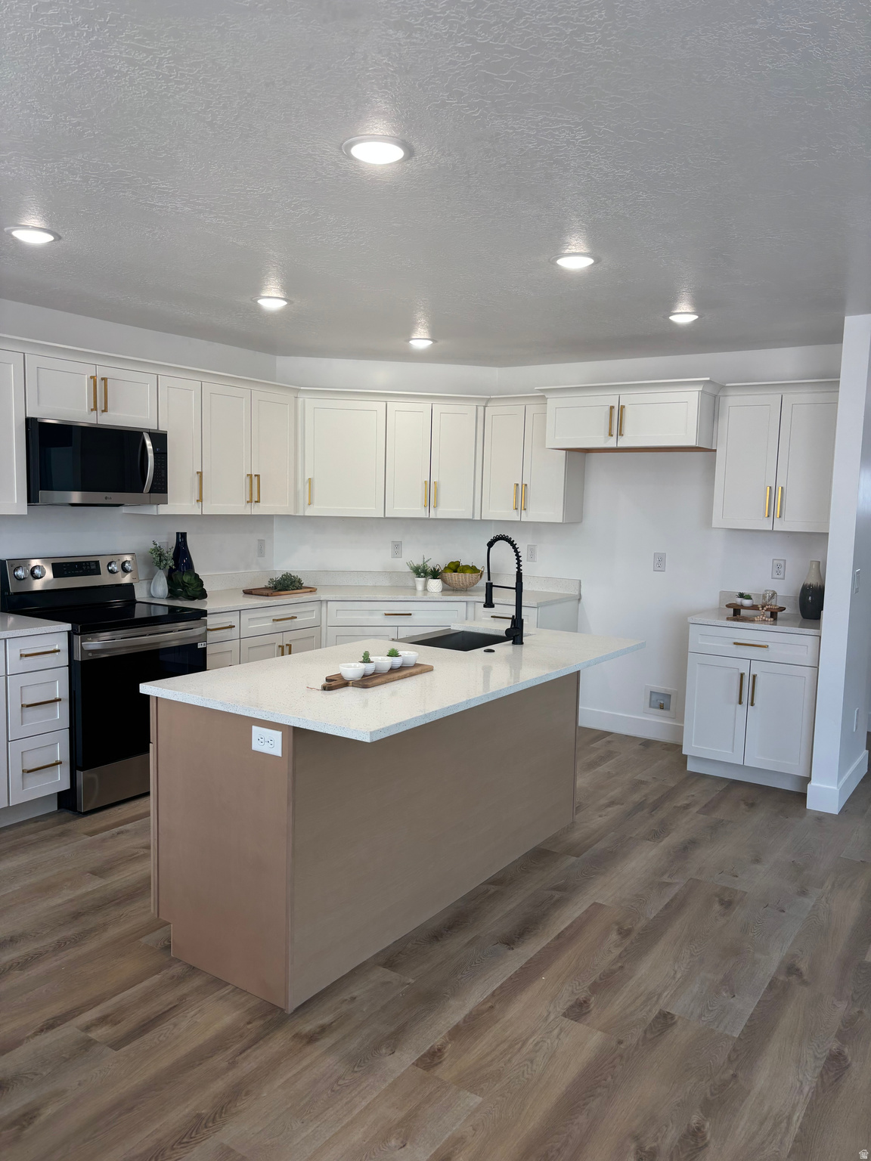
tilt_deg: -6.0
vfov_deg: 67.3
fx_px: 872
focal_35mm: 26
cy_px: 580
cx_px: 436
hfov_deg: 53.1
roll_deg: -2.5
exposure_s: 1/120
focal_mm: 5.96
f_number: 1.6
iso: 32
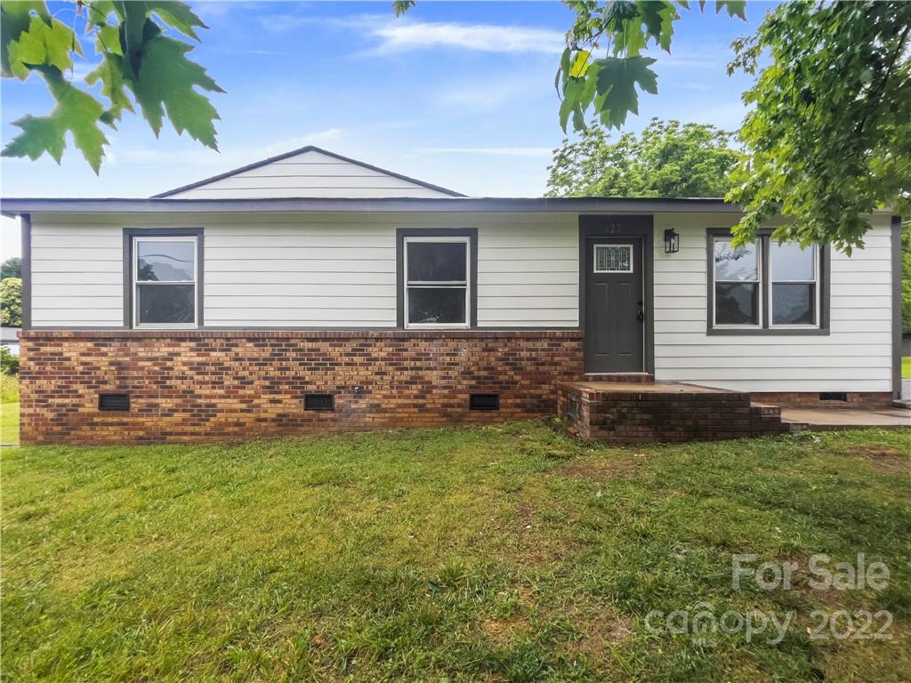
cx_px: 456
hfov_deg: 106.2
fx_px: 342
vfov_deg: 89.9
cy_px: 342
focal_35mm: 13
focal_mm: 1.54
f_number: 2.4
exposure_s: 1/100
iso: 160
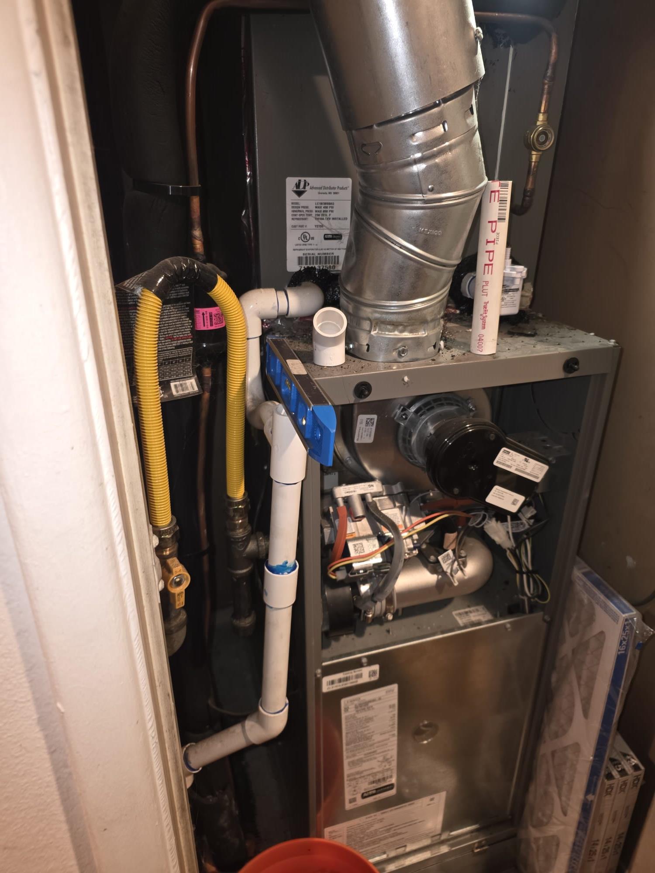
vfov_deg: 73.9
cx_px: 328
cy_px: 436
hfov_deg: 58.9
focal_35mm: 23
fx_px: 580
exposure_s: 1/15
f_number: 1.7
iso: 160
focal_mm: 6.25
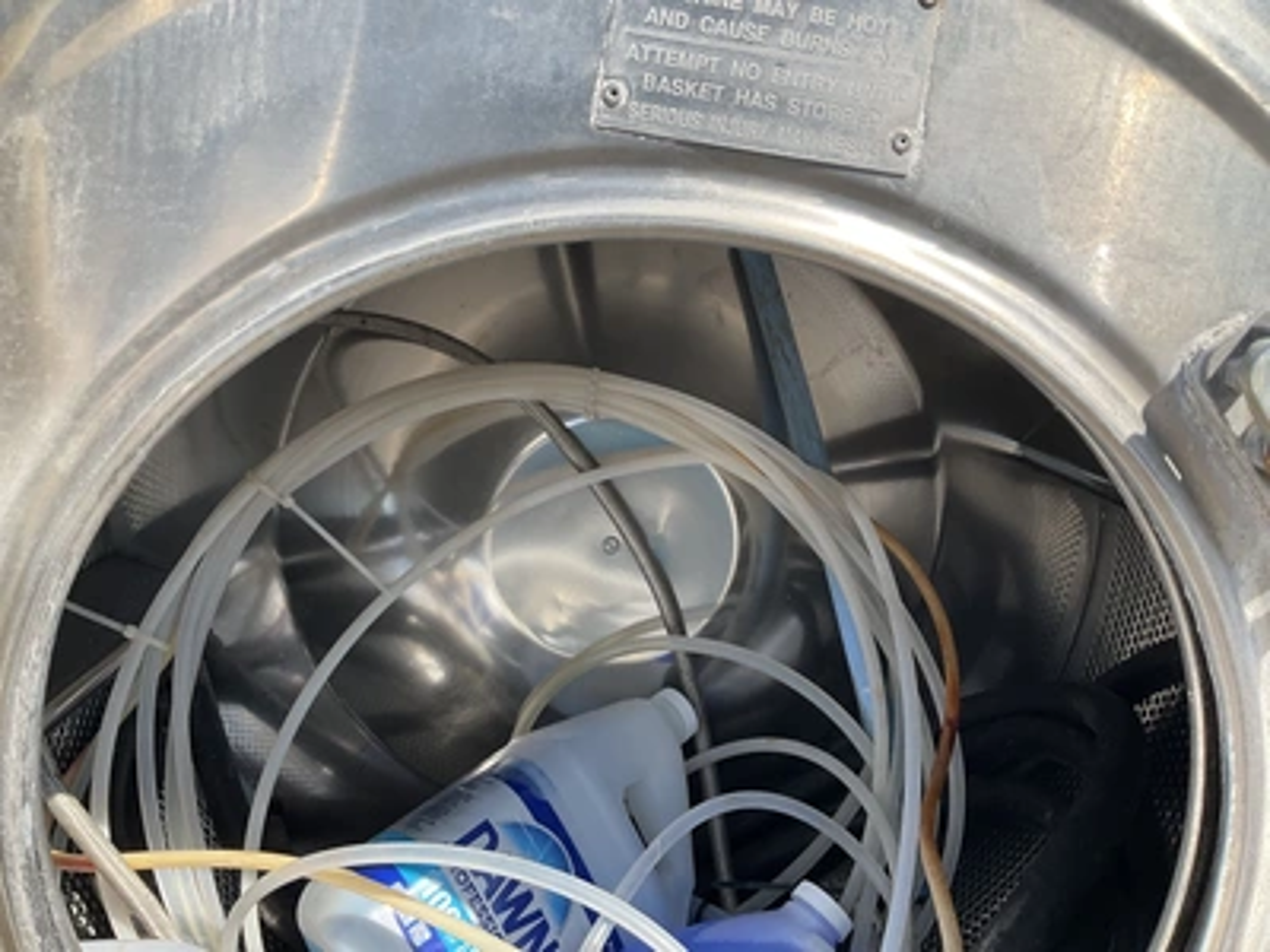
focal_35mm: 29
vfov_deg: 48.2
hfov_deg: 61.7
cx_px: 635
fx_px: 1064
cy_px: 476
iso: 25
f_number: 1.8
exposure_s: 1/700
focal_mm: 3
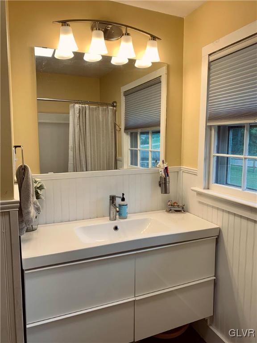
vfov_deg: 67.3
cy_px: 172
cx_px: 128
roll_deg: -1.0
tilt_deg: -5.3
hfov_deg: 53.1
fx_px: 257
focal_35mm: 26
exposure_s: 1/120
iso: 50
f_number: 1.8
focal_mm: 4.25
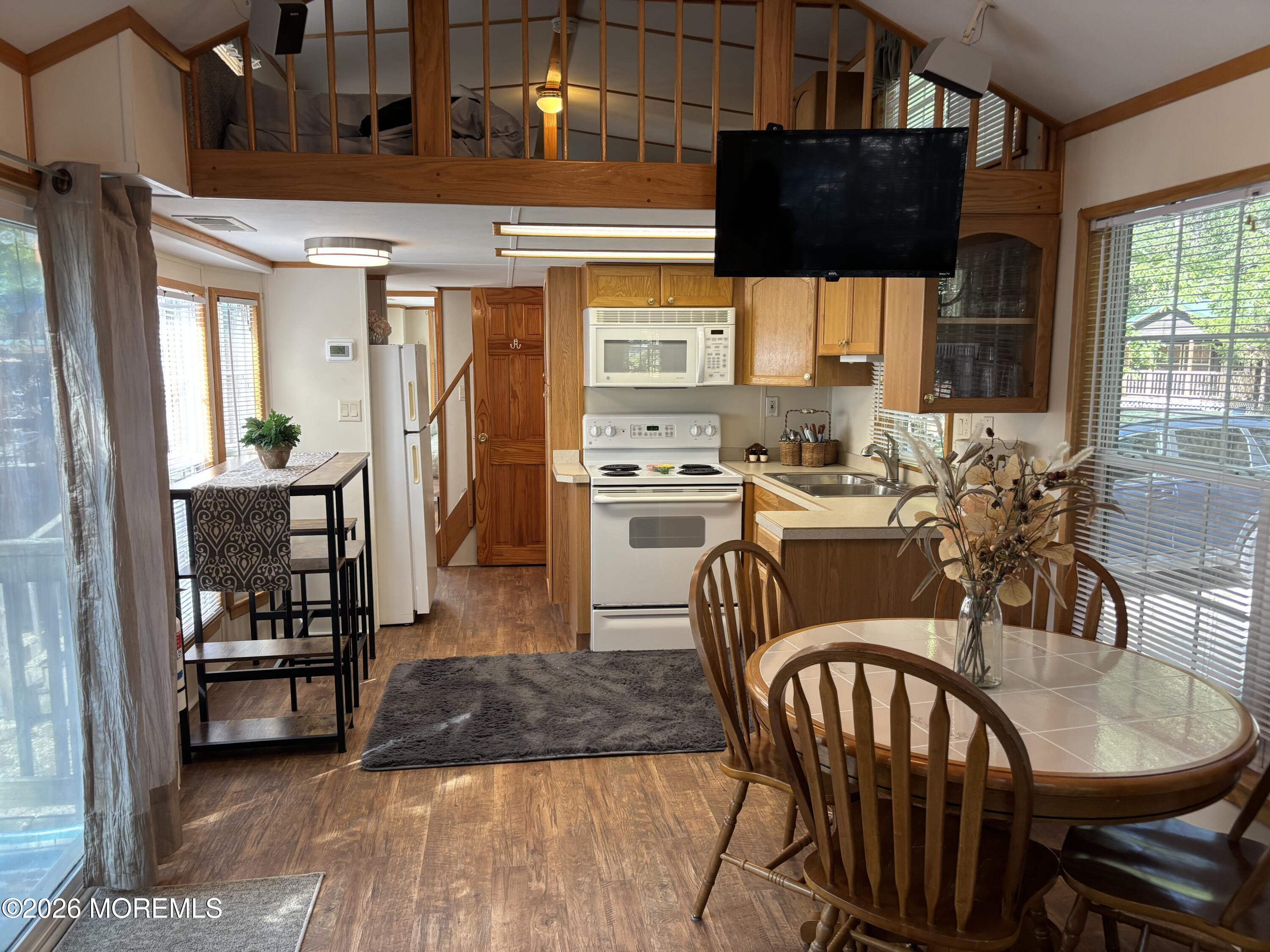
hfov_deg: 67.3
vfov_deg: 53.1
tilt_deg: -9.1
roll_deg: -0.8
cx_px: 635
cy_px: 476
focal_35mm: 26
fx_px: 954
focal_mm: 5.96
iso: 100
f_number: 1.6
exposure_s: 1/120
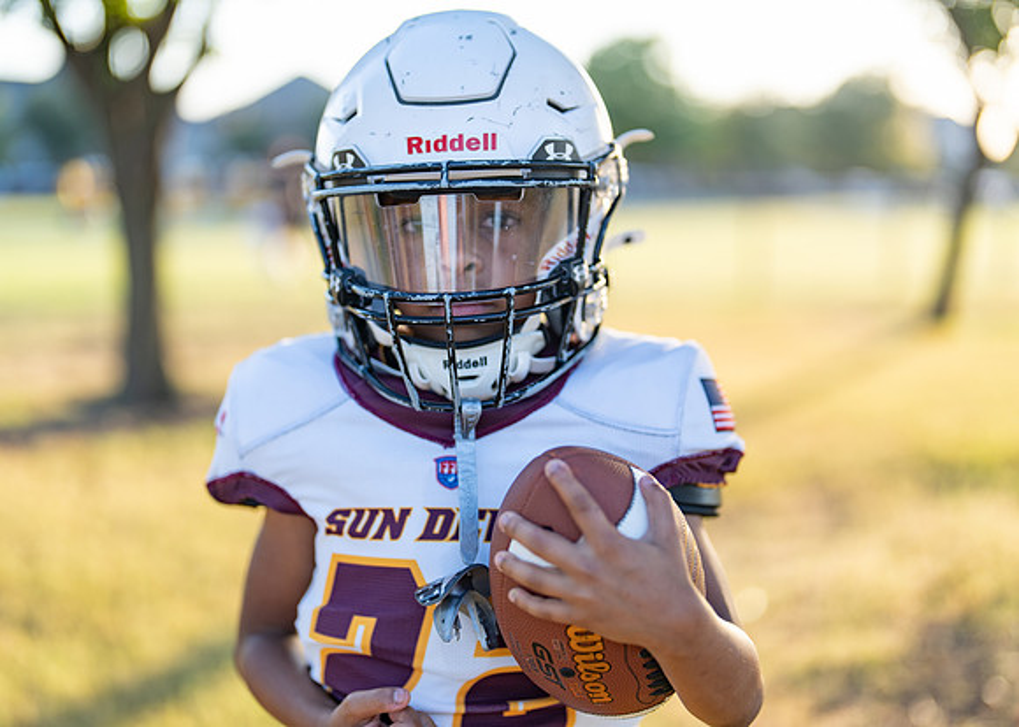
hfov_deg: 37.2
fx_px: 1516
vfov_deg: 27.0
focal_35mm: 52
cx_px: 510
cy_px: 364
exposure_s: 1/1000
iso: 100
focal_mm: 50
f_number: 1.2
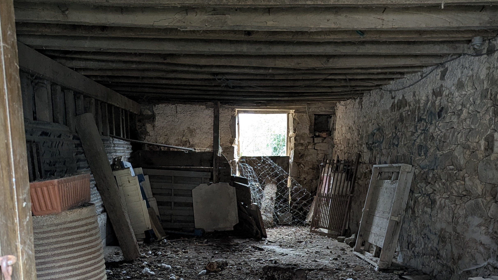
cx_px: 248
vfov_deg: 25.9
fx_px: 581
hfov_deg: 46.4
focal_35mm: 44
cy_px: 274
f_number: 1.85
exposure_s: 1/23.8
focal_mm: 6.81
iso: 279
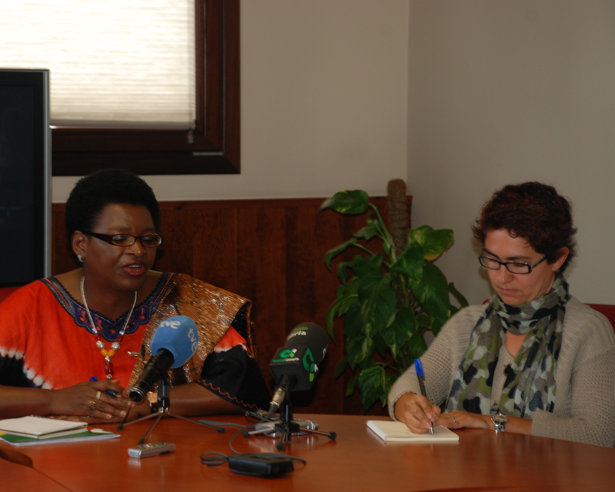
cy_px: 246
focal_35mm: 135
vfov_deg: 11.4
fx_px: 2457
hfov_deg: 14.3
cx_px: 278
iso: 320
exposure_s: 1/60
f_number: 5.6
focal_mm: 80
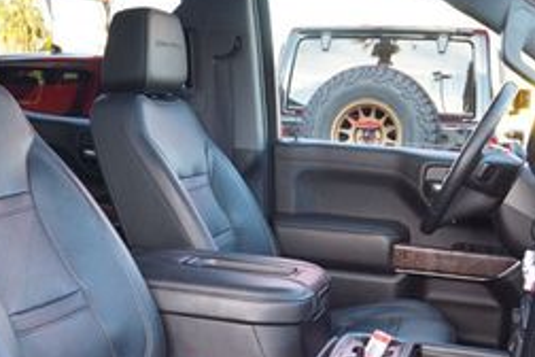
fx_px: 906
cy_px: 285
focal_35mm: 61
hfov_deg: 32.8
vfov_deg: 22.0
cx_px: 212
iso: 320
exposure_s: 1/60
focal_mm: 16
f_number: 4
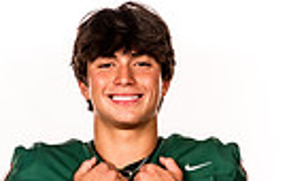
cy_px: 439
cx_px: 108
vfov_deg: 6.4
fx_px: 1536
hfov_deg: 10.7
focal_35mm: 195
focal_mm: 58
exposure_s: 1/400
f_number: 8
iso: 800
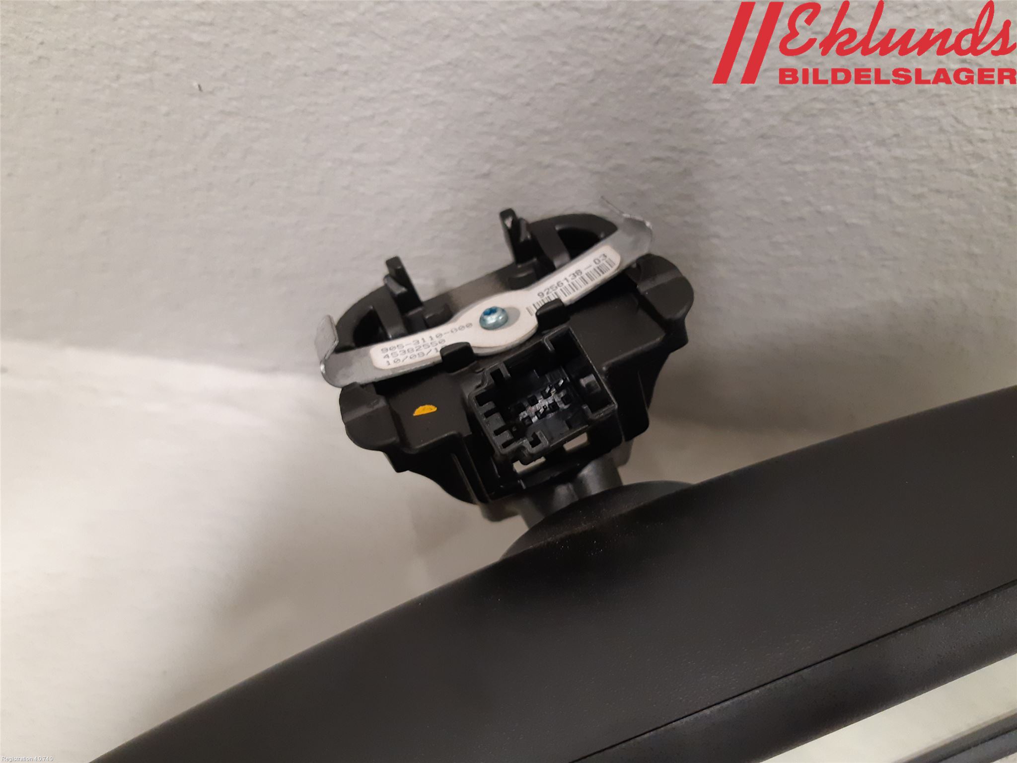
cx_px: 508
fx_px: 764
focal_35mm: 26
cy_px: 382
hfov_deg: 67.3
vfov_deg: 53.1
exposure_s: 1/25
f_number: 1.7
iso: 250
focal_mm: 3.93
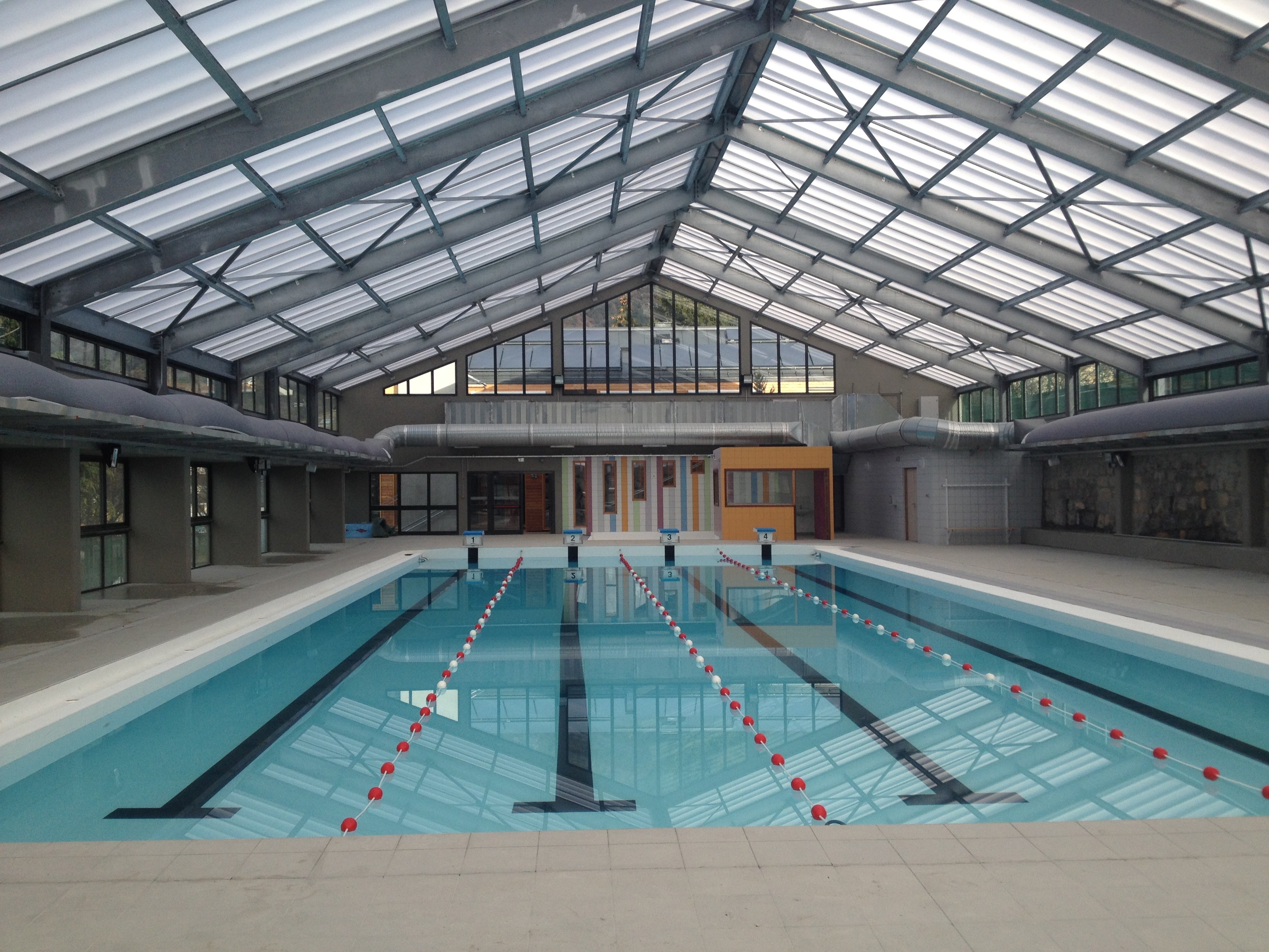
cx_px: 634
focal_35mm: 35
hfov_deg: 52.6
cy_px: 476
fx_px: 1283
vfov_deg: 40.7
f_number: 2.4
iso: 50
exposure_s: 1/789
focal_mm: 4.28
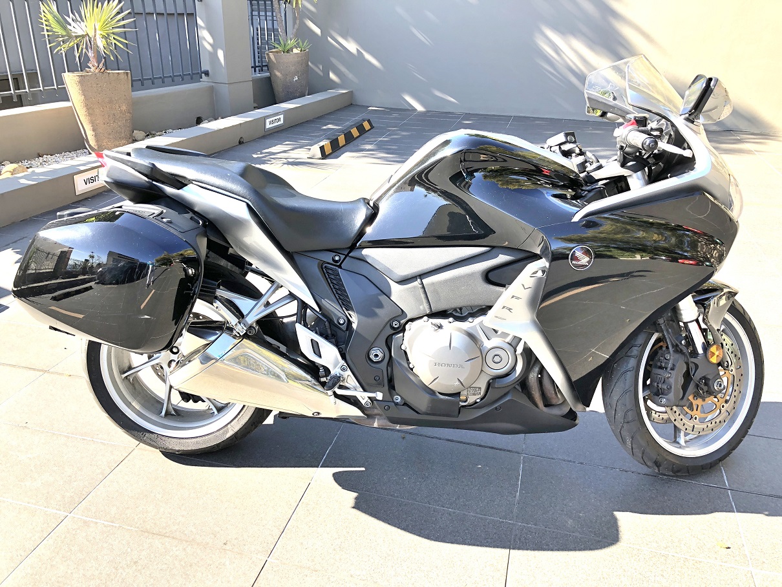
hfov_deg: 63.4
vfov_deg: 49.8
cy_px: 294
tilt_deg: -23.9
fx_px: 633
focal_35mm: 28
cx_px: 391
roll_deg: -1.0
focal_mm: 3.99
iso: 20
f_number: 1.8
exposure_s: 1/170
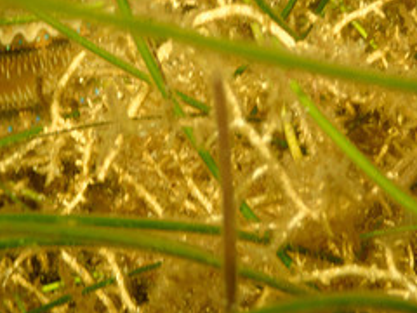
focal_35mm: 140
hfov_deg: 14.1
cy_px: -17
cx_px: 169
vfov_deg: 10.5
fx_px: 1687
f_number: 3.5
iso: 100
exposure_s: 1/160
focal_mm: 10.35
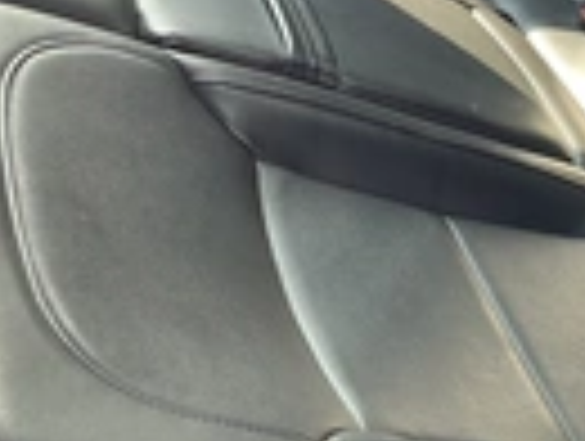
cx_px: 680
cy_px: -32
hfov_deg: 21.3
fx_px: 1456
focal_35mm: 86
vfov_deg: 16.7
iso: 32
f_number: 1.8
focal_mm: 3
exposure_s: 1/122
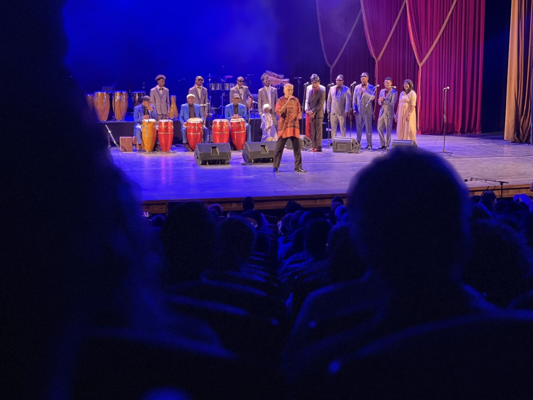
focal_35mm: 77
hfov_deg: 25.3
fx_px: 1186
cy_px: 200
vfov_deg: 19.1
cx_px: 266
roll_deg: +0.4
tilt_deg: -7.0
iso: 400
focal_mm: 9
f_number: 2.8
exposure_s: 1/38
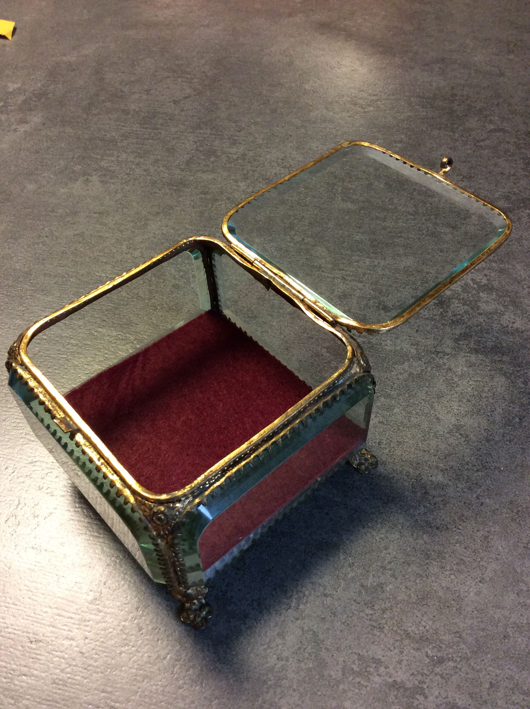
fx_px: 655
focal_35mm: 32
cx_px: 265
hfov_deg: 44.1
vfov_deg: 56.9
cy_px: 354
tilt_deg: -49.9
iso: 125
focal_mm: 3.3
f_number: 2.4
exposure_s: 1/25
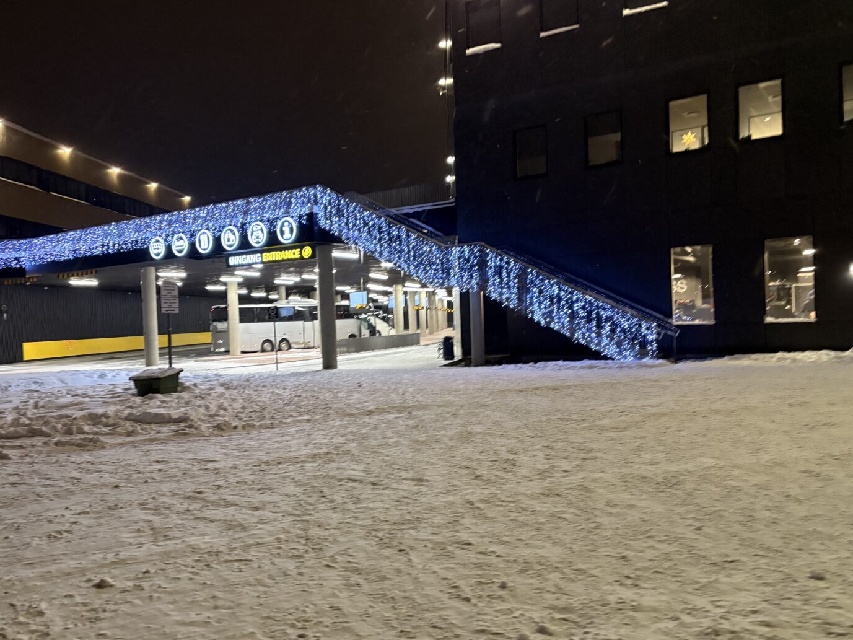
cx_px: 397
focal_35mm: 29
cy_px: 329
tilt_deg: +1.9
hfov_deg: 61.6
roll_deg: +0.3
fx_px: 715
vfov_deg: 48.2
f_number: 1.6
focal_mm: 5.96
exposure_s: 1/50
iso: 400
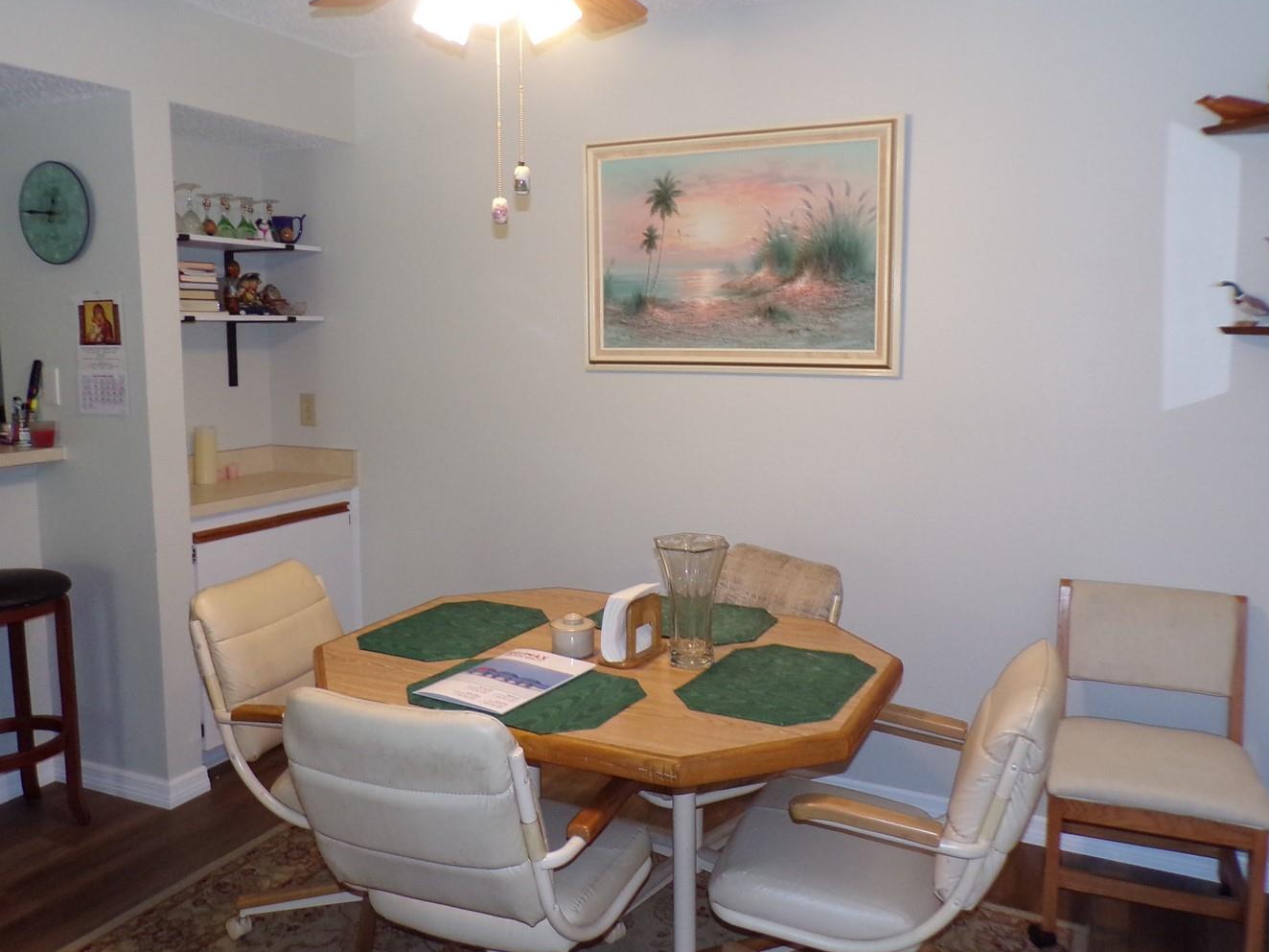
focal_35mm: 29
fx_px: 1063
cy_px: 428
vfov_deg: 48.2
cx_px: 675
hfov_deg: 61.6
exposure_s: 1/34
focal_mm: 4.3
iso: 200
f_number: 3
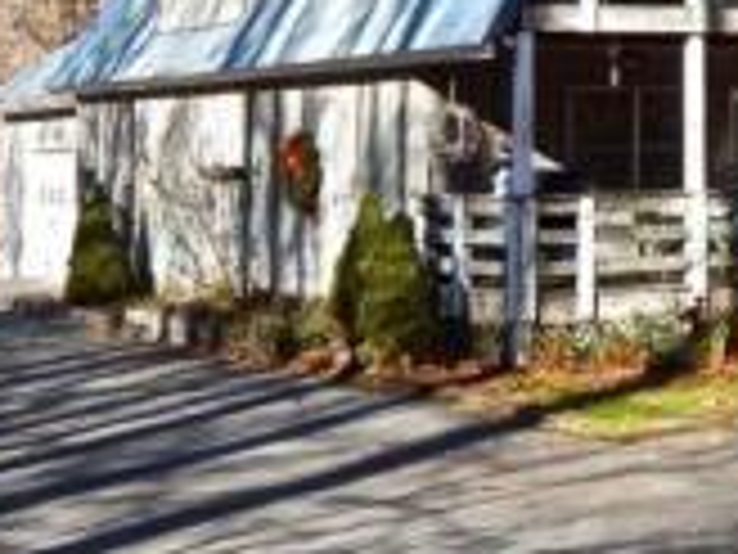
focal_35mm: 99
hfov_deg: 18.8
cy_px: -122
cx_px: 886
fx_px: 2111
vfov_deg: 14.4
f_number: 3.2
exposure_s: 1/400
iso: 125
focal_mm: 5.1
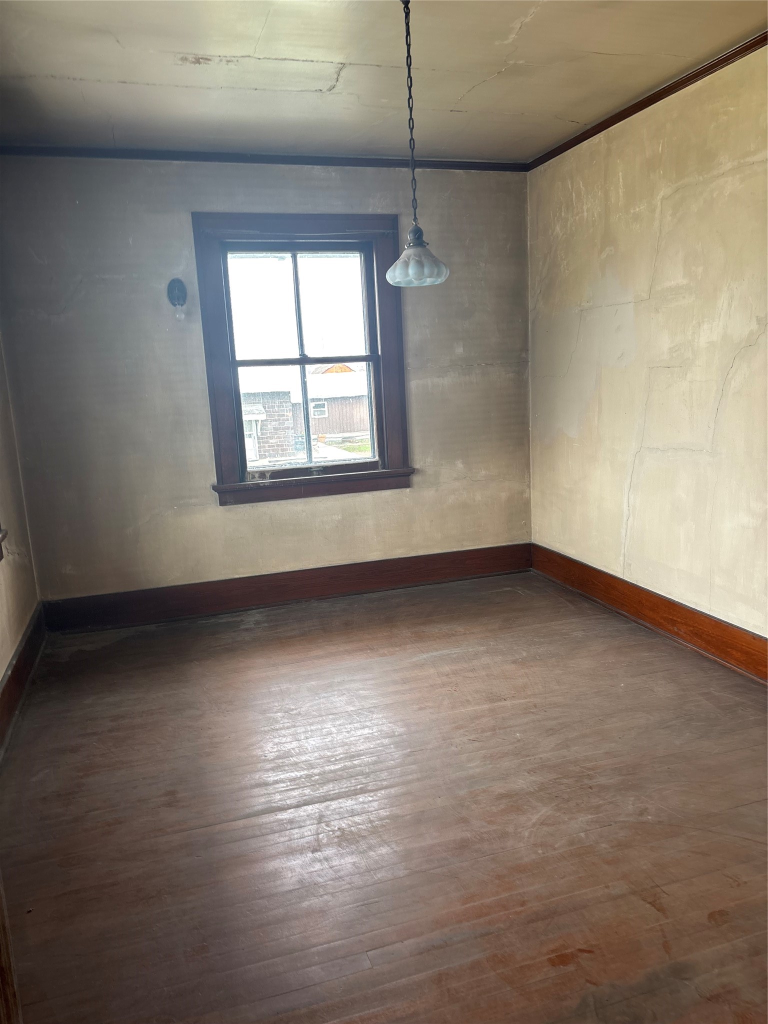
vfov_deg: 67.3
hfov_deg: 53.1
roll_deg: +0.7
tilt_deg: -10.9
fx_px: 769
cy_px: 512
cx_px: 384
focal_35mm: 26
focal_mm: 5.96
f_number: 1.6
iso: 80
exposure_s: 1/121
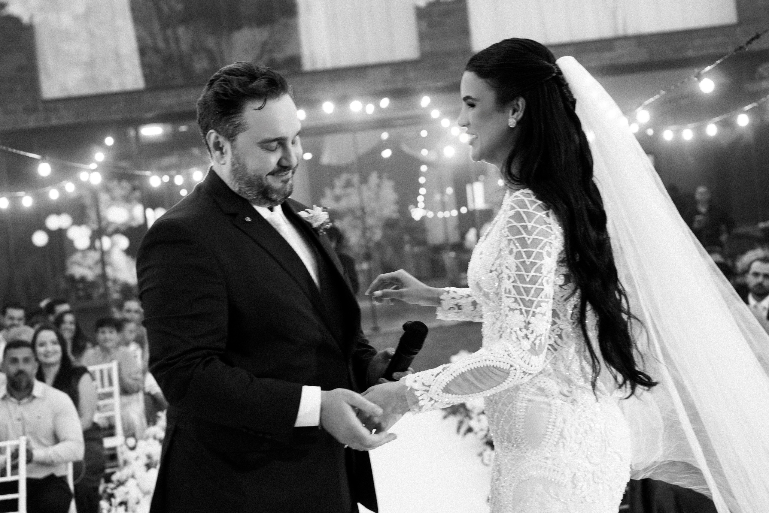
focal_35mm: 57
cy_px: 252
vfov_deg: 23.6
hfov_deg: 34.8
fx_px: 1227
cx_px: 345
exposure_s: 1/200
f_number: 3.2
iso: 1600
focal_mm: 47
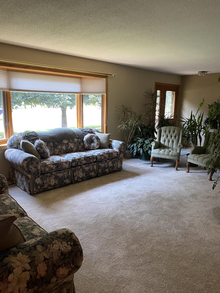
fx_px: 220
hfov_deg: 53.1
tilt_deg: -8.2
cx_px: 110
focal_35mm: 26
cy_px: 146
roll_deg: -0.1
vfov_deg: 67.3
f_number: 1.8
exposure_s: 1/60
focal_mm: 4.25
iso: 80
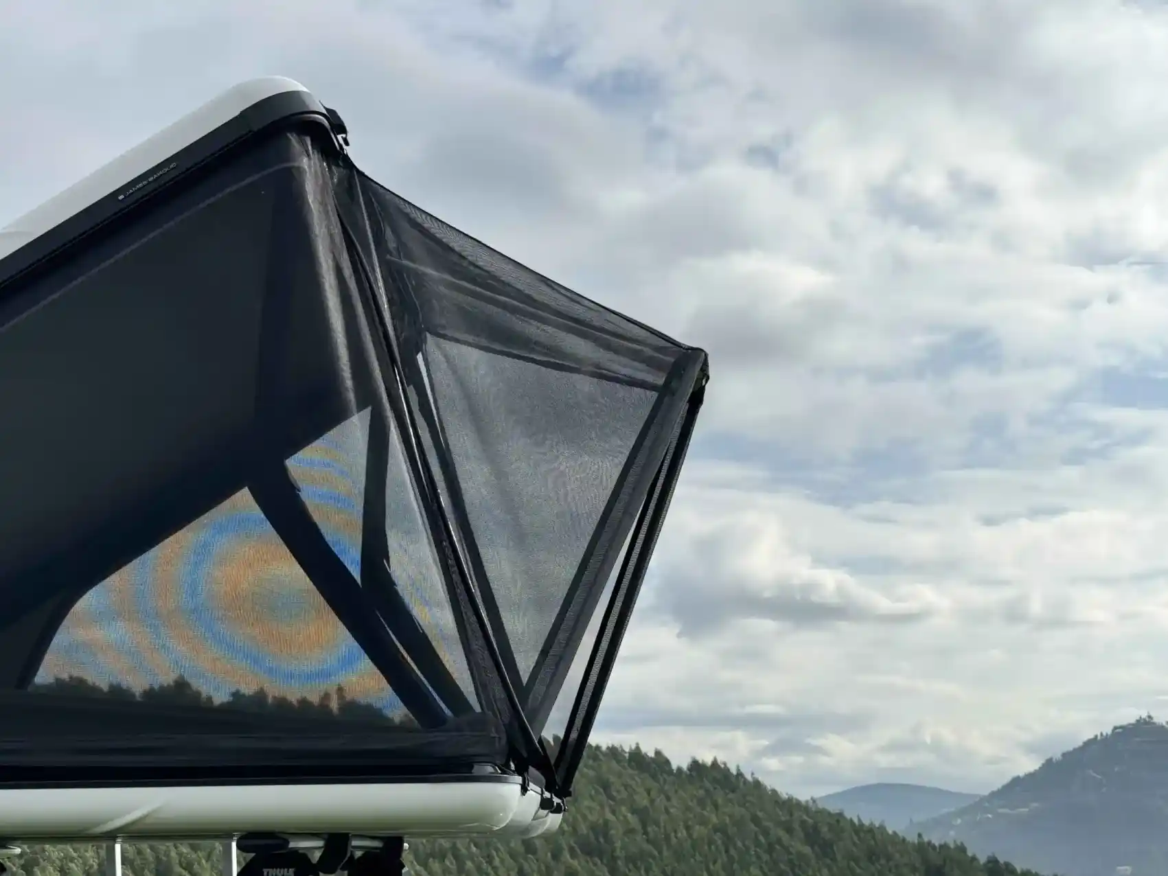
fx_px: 1620
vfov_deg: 30.3
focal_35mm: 48
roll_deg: +1.4
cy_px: 438
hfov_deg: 39.7
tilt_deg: +15.2
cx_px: 584
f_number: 1.78
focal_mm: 6.76
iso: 64
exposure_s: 1/4049
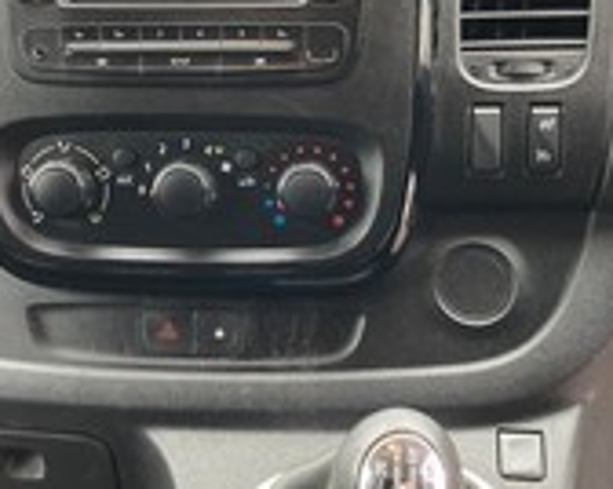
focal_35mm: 57
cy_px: 197
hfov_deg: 33.0
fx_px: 1033
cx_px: 281
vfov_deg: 26.6
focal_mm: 3.99
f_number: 1.8
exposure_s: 1/60
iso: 100
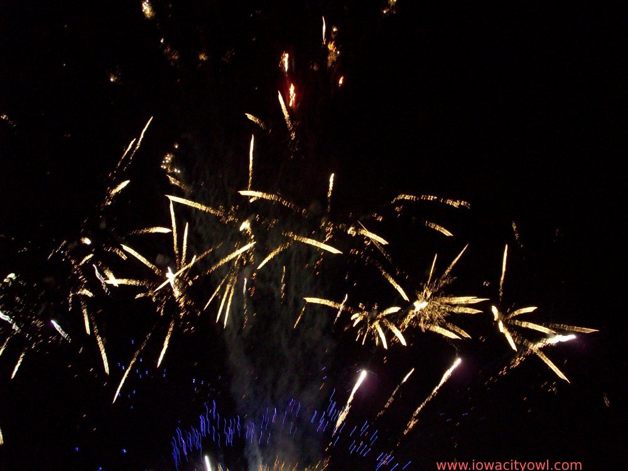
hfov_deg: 50.1
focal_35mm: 37
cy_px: 236
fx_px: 671
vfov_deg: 38.7
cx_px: 314
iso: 200
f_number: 2.8
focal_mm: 6.2
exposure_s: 1/8
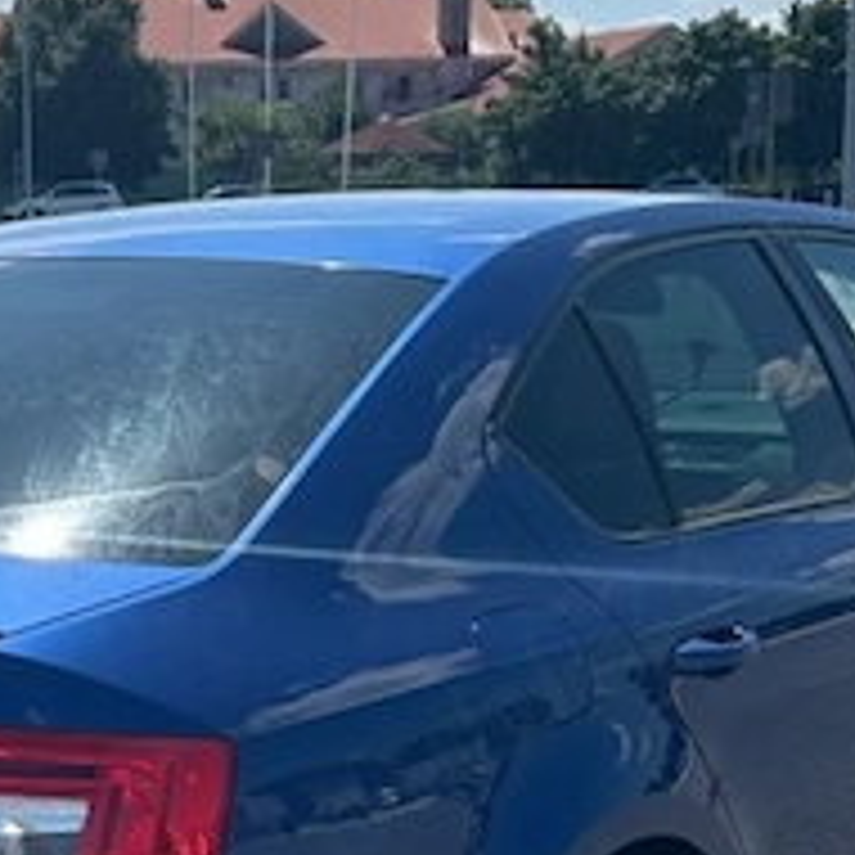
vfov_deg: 17.7
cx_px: 76
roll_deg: +0.0
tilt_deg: -10.7
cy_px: 760
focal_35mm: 97
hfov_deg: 17.6
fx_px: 2711
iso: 50
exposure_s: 1/6211
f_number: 1.5
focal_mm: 5.7
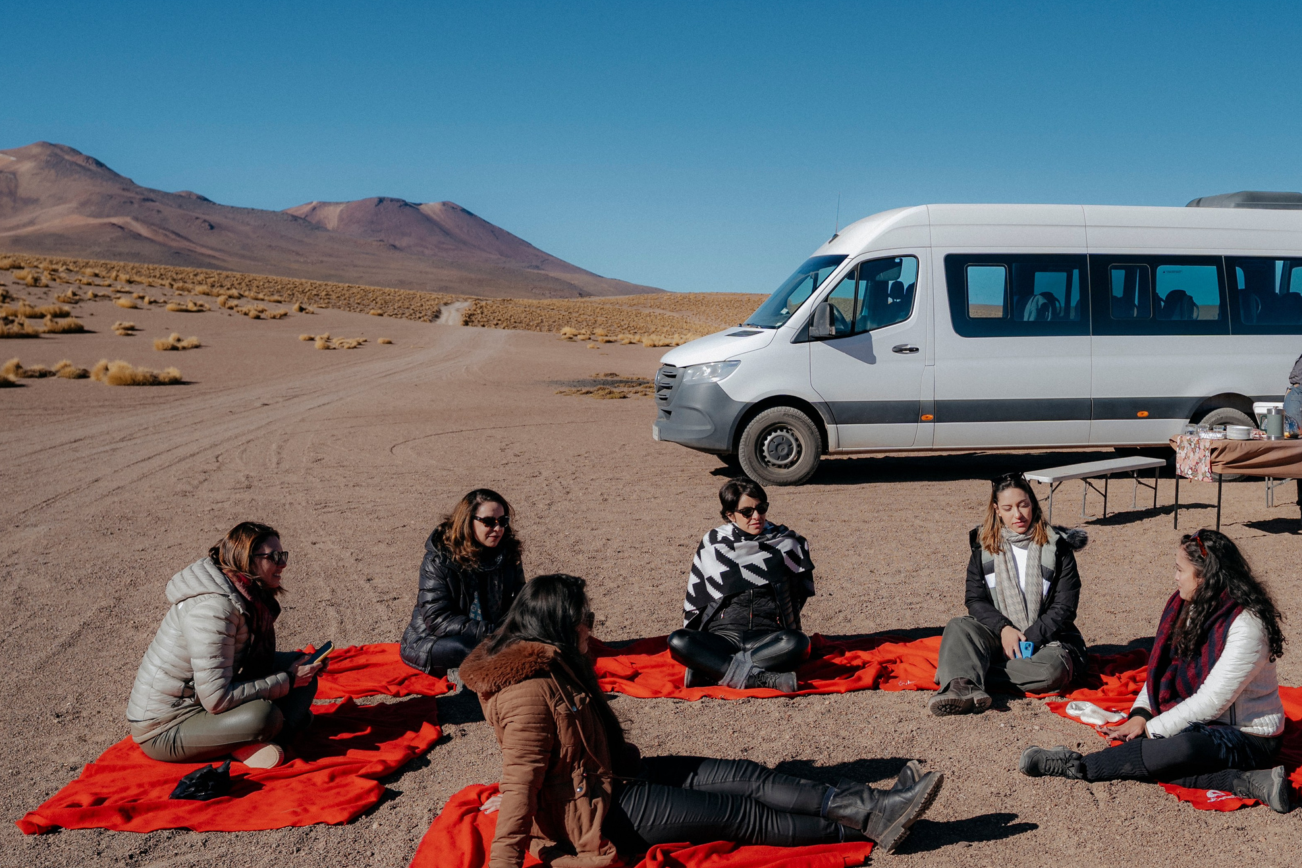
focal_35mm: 43
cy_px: 395
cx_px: 840
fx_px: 1555
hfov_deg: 44.9
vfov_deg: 31.2
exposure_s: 1/640
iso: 80
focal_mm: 31
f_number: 4
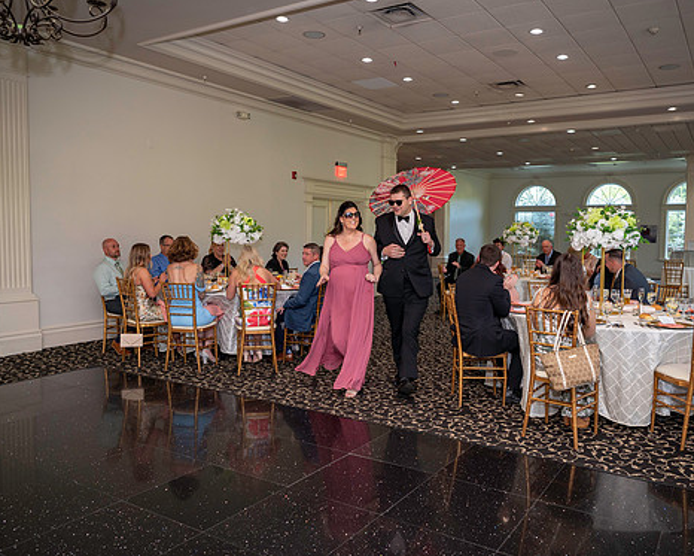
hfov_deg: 62.1
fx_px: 575
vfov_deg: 51.5
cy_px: 270
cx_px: 378
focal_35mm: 28
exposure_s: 1/100
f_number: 3.5
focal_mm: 24
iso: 800
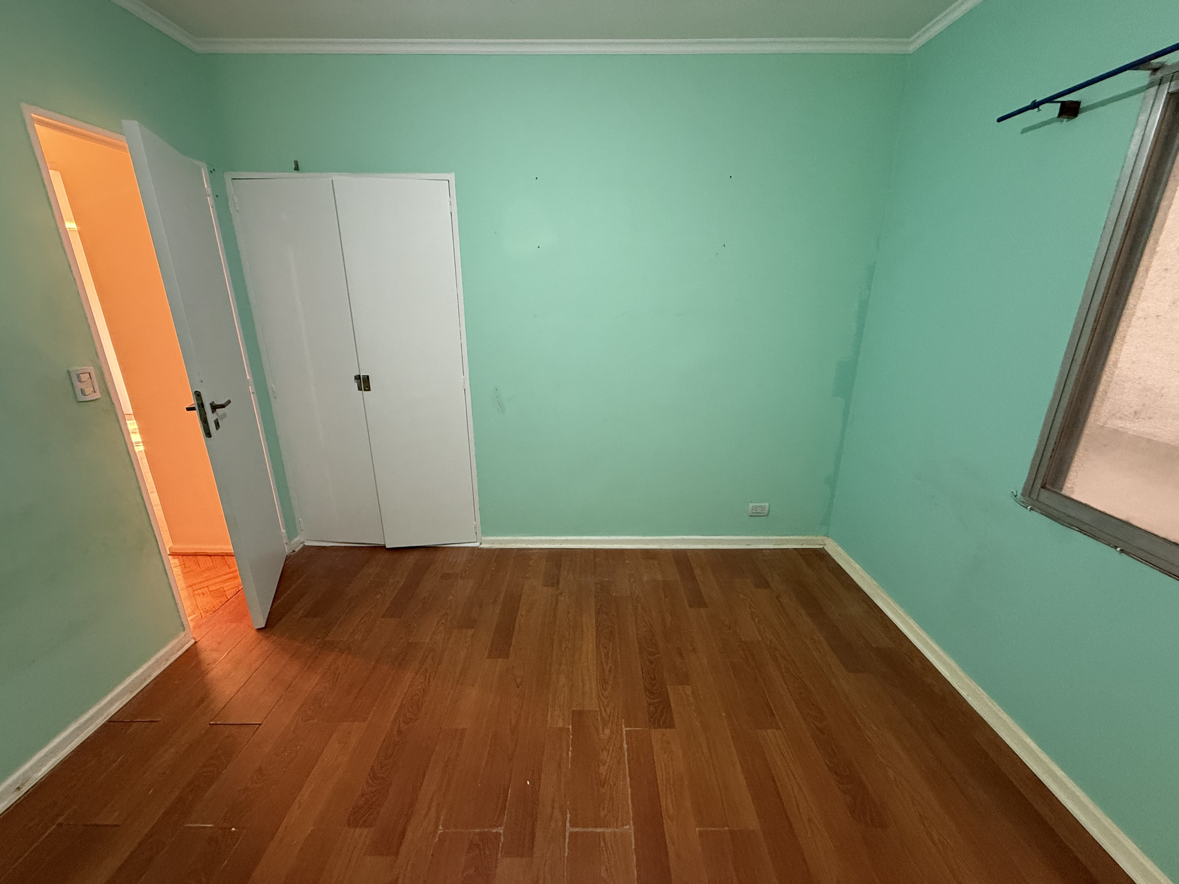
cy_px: 442
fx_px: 477
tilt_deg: -16.8
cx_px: 590
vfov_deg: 85.7
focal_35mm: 14
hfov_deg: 102.1
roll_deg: +0.2
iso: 400
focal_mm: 2.22
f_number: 2.2
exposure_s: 1/50
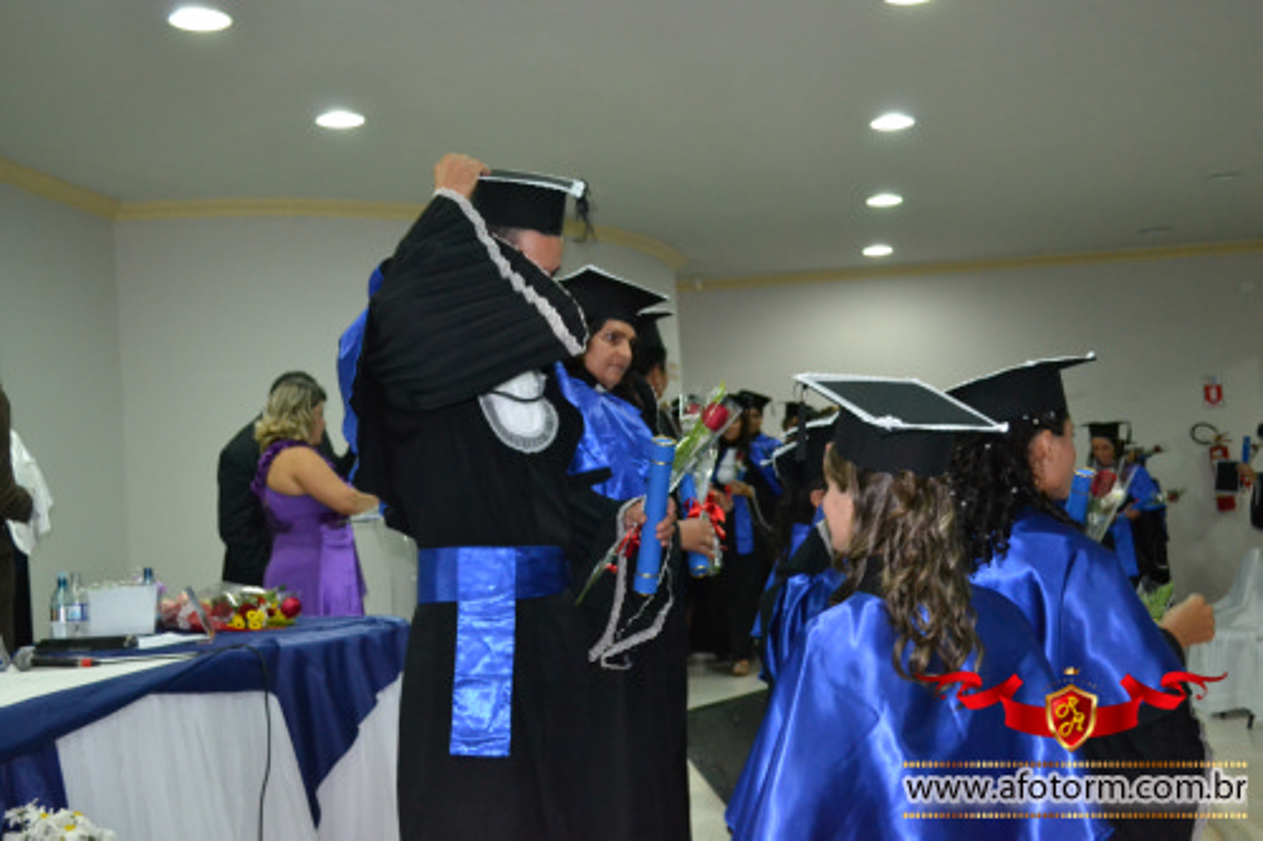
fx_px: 1526
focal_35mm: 44
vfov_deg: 30.8
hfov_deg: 45.0
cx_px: 632
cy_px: 420
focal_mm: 29
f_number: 4.5
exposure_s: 1/60
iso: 3200
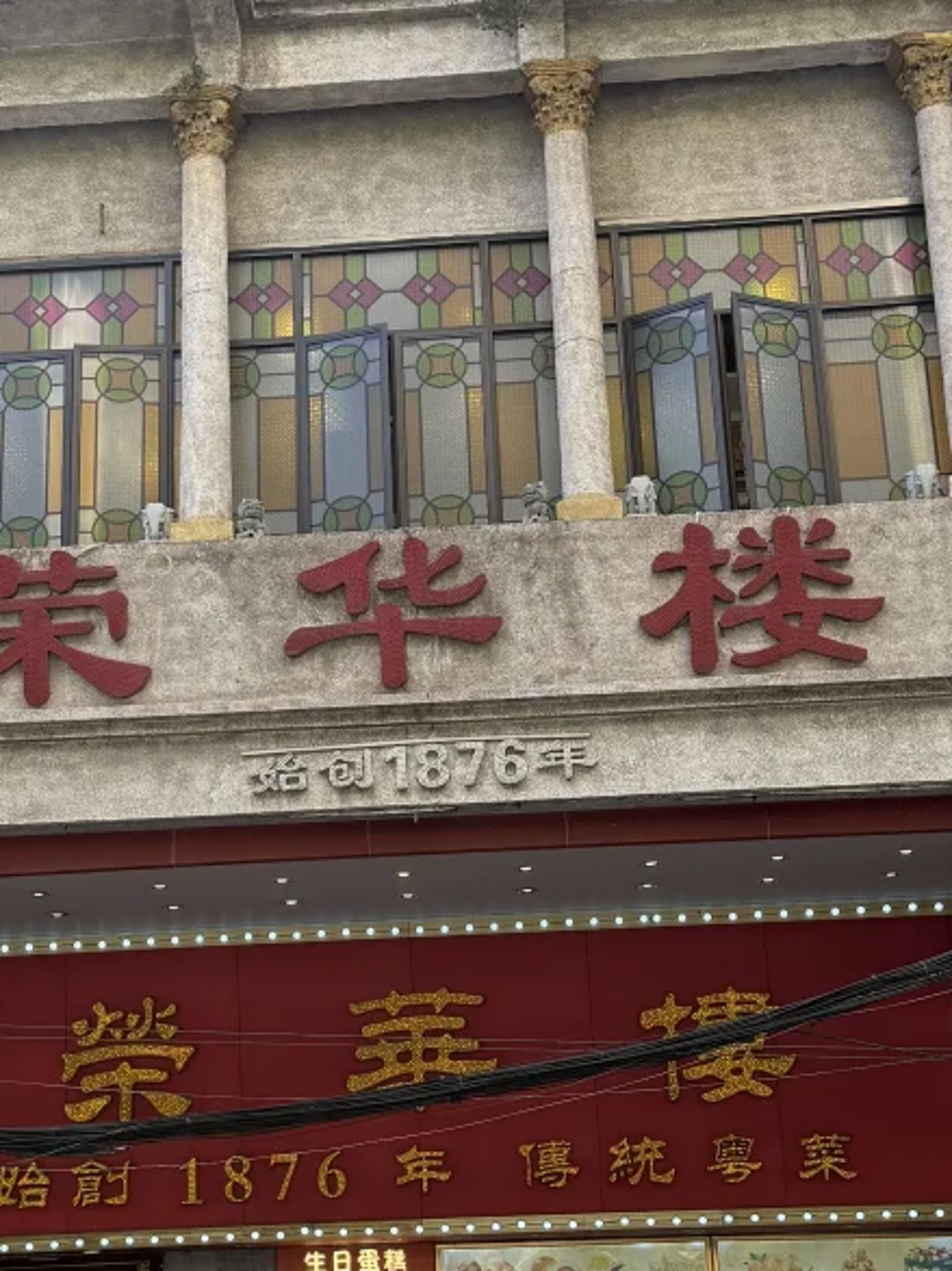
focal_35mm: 59
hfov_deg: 24.8
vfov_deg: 32.7
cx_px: 393
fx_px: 2165
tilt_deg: +20.8
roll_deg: +1.6
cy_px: 627
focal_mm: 6.76
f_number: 1.78
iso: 100
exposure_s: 1/1230
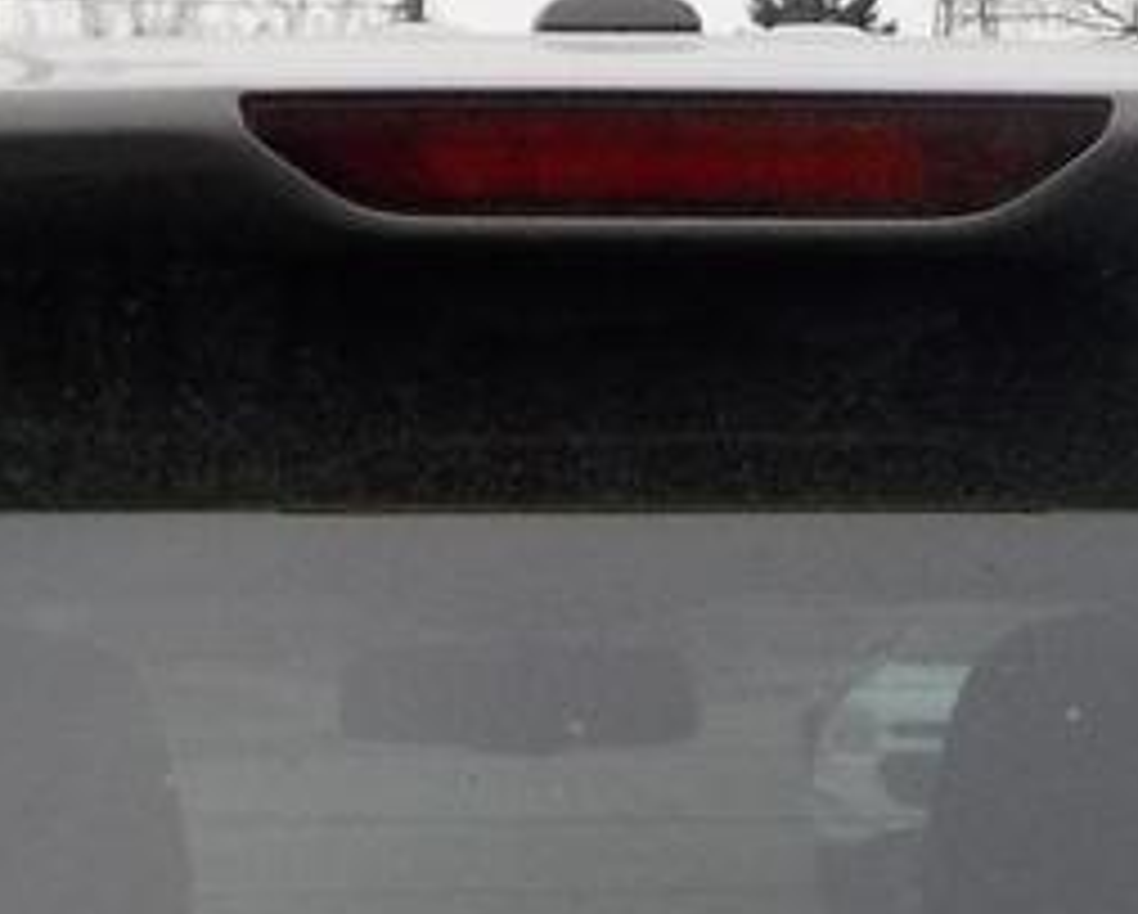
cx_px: 706
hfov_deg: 13.0
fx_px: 4990
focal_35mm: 148
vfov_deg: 9.6
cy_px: 1999
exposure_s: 1/200
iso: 125
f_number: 3.3
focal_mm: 4.1
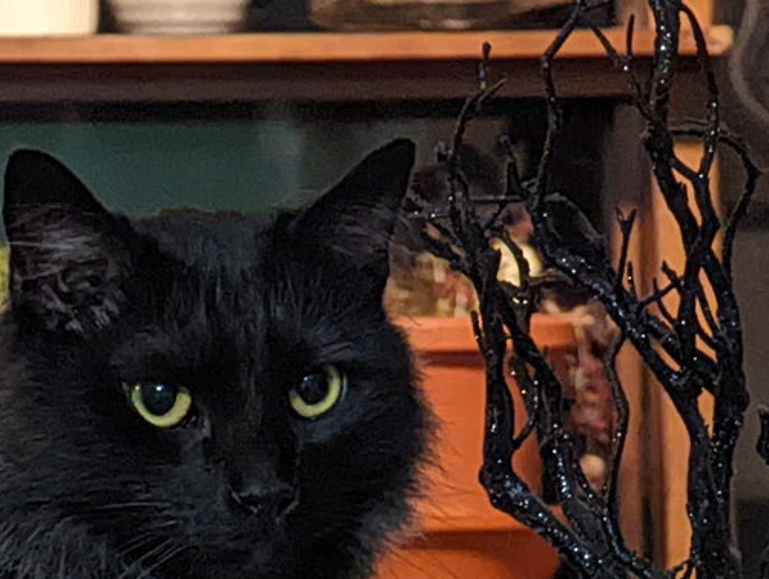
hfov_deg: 5.9
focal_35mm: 332
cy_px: 852
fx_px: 7384
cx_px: -35
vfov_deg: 4.5
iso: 1478
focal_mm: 19
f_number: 3.5
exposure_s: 1/24
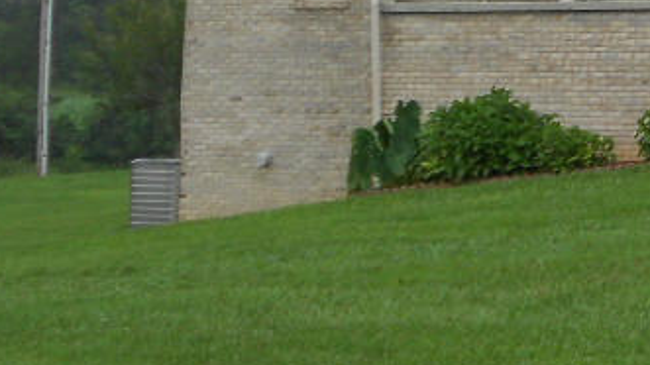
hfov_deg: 7.3
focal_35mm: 290
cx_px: 948
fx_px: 4997
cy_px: -173
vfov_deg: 4.2
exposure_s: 1/320
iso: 80
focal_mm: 15.4
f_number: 6.3
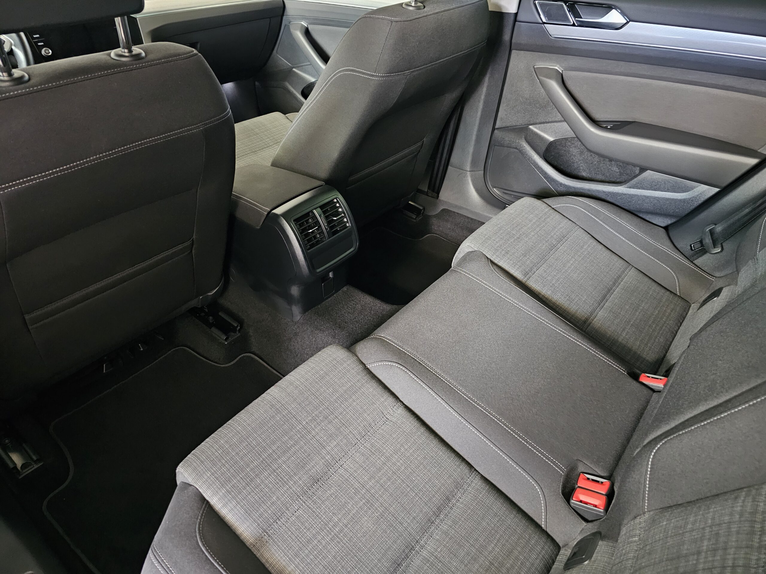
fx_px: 509
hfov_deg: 73.9
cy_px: 287
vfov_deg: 58.9
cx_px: 383
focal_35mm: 23
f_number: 1.7
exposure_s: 1/25
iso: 1000
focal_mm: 6.3
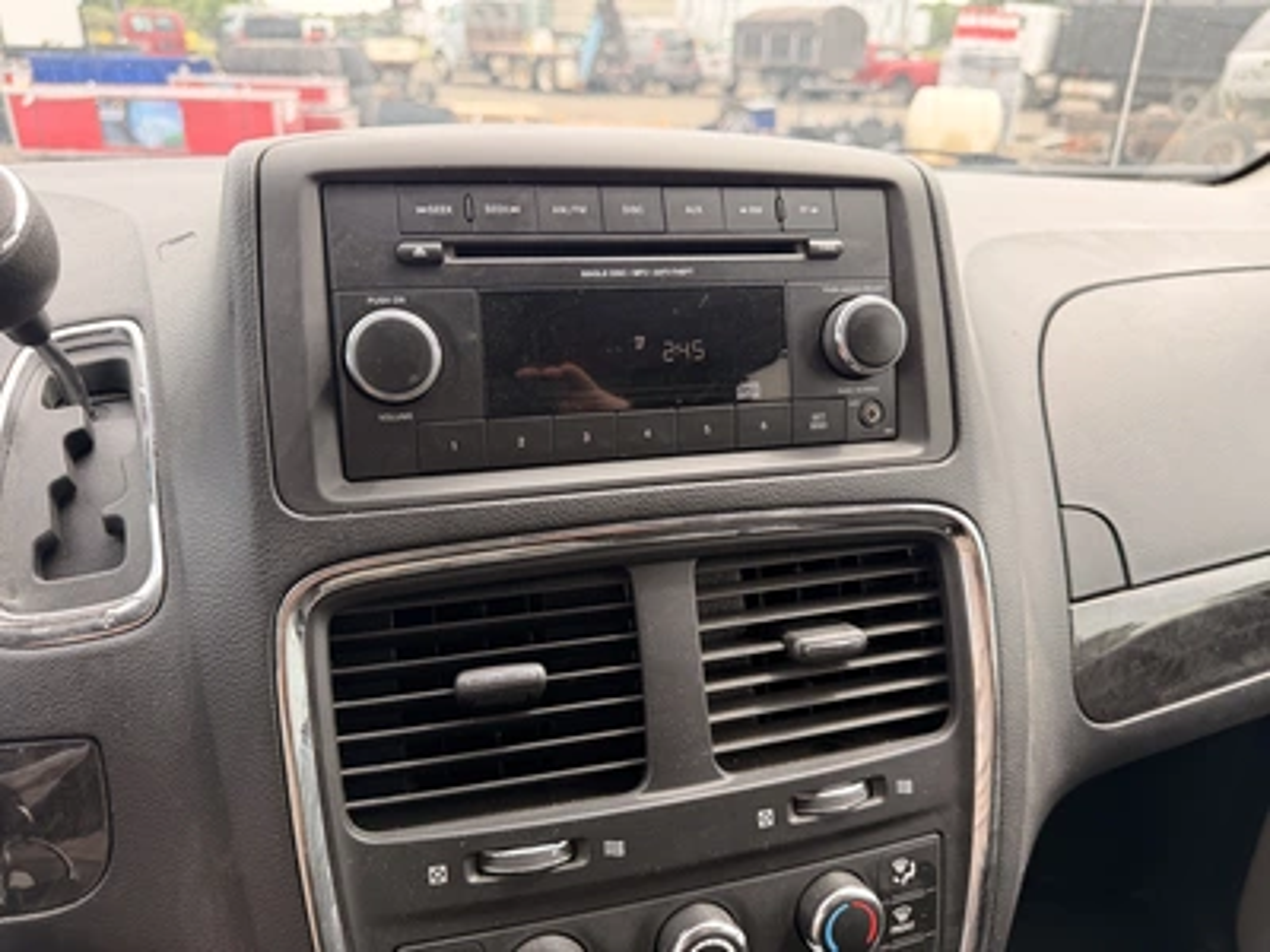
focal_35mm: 24
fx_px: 881
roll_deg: -2.7
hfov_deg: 71.6
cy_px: 476
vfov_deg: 56.8
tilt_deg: -25.1
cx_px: 635
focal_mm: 6.76
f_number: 1.78
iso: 64
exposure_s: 1/194
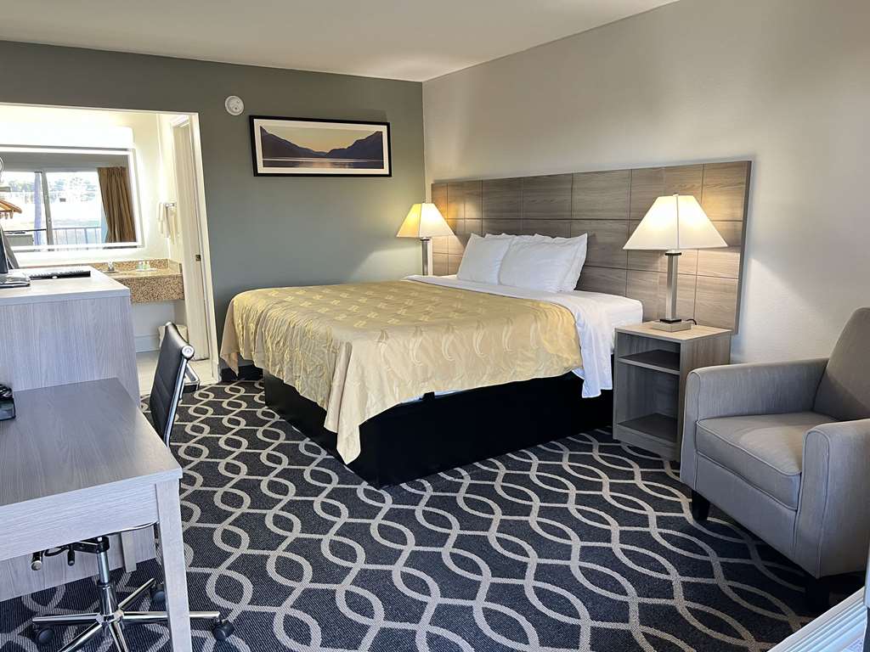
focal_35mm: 26
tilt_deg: -11.1
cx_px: 435
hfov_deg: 67.3
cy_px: 326
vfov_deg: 53.1
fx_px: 653
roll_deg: +1.9
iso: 160
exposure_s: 1/60
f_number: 1.5
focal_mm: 5.7
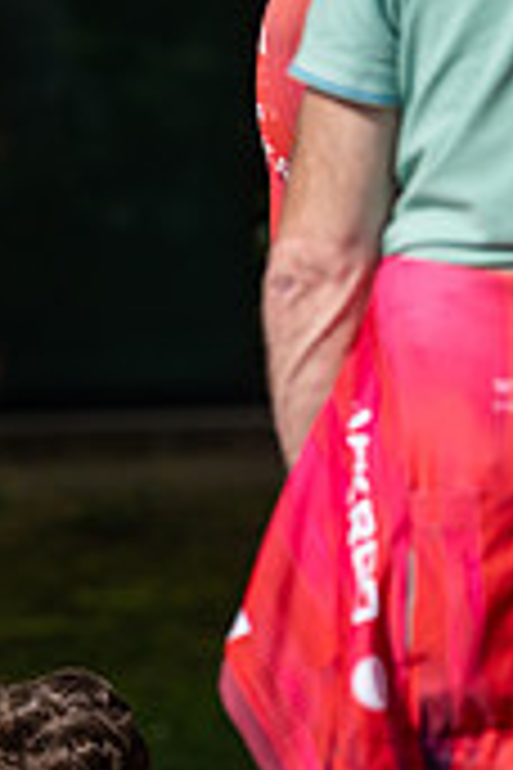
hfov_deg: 3.6
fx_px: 8100
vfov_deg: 5.4
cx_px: -27
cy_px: 887
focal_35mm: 379
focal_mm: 144
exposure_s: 1/1000
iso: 125
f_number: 4
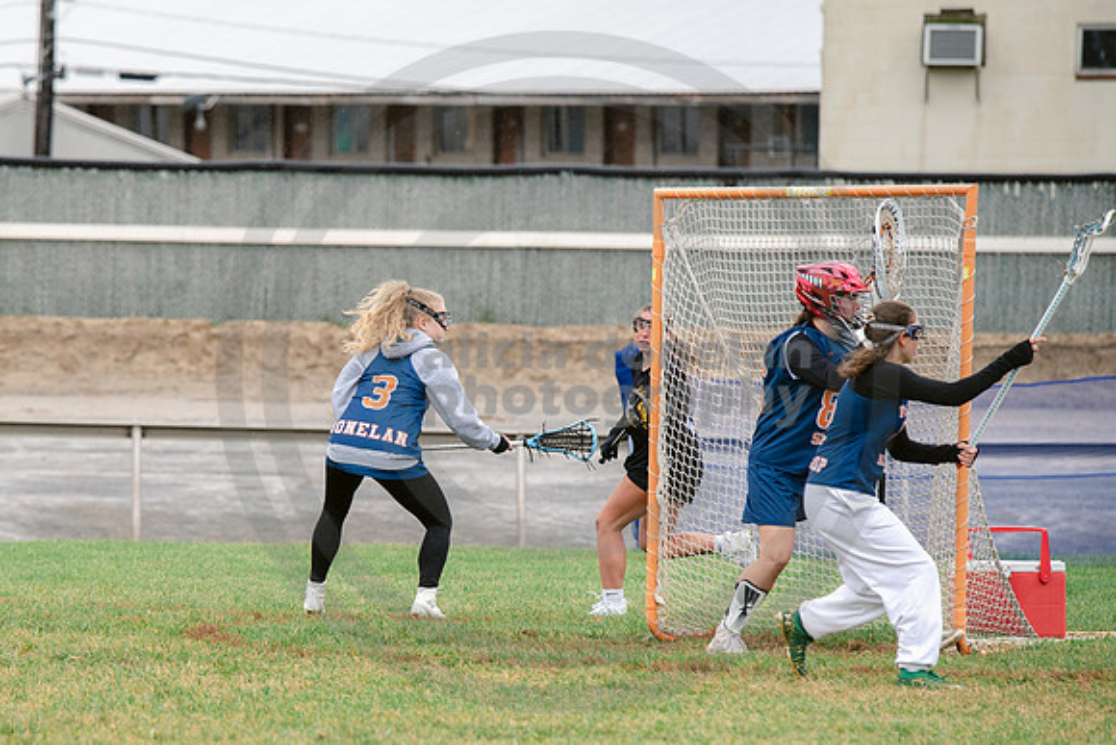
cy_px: 539
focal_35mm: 282
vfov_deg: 4.9
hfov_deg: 7.3
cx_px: 309
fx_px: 8746
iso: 400
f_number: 4.5
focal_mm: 195
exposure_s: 1/1250
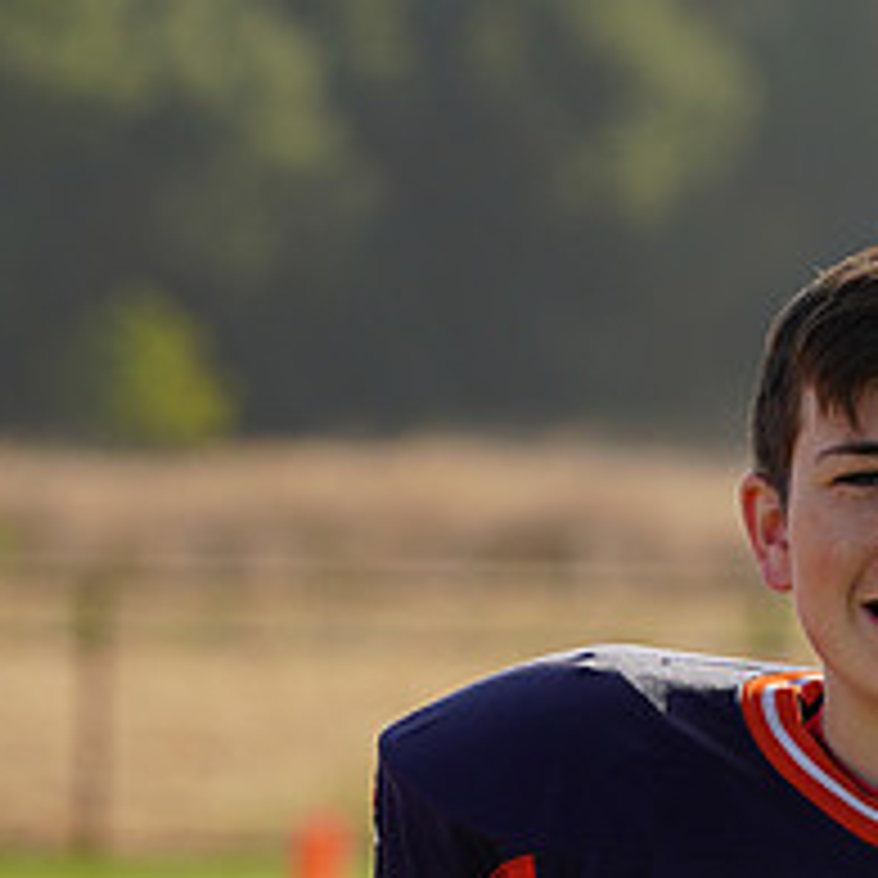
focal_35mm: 618
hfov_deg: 2.8
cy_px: 1018
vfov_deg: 2.8
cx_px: 765
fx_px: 17734
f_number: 8
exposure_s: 1/250
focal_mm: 244
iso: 100
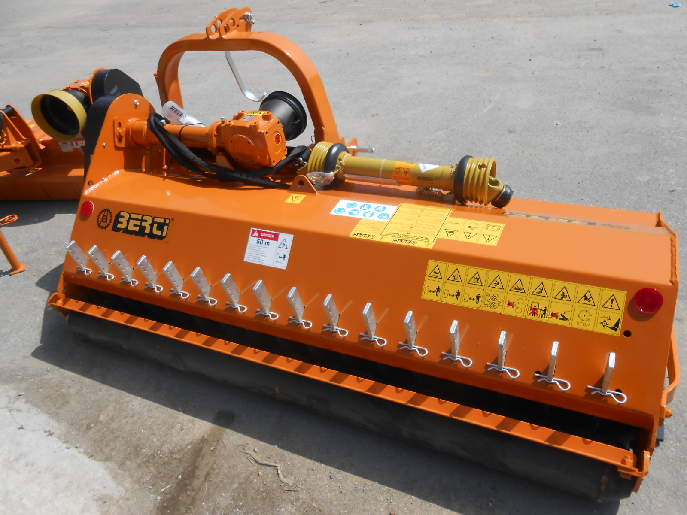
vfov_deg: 53.1
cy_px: 258
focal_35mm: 26
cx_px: 344
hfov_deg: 67.3
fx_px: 516
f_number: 3.5
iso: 80
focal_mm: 4.6
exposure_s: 1/800
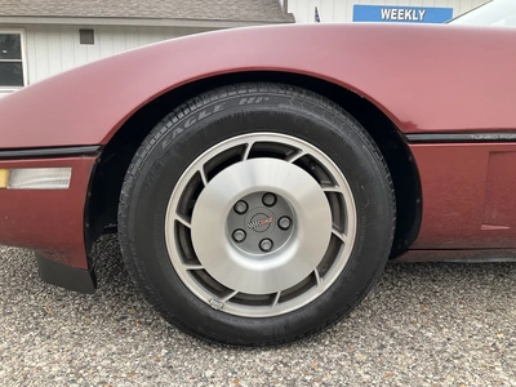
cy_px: 194
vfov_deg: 48.2
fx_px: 432
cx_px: 258
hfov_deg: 61.7
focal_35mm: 29
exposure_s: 1/168
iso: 20
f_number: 1.8
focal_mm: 3
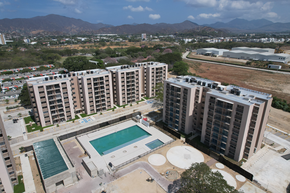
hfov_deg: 78.6
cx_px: 145
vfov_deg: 57.2
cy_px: 96
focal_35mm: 22
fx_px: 177
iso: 100
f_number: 2.8
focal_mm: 8.38
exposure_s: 1/4000
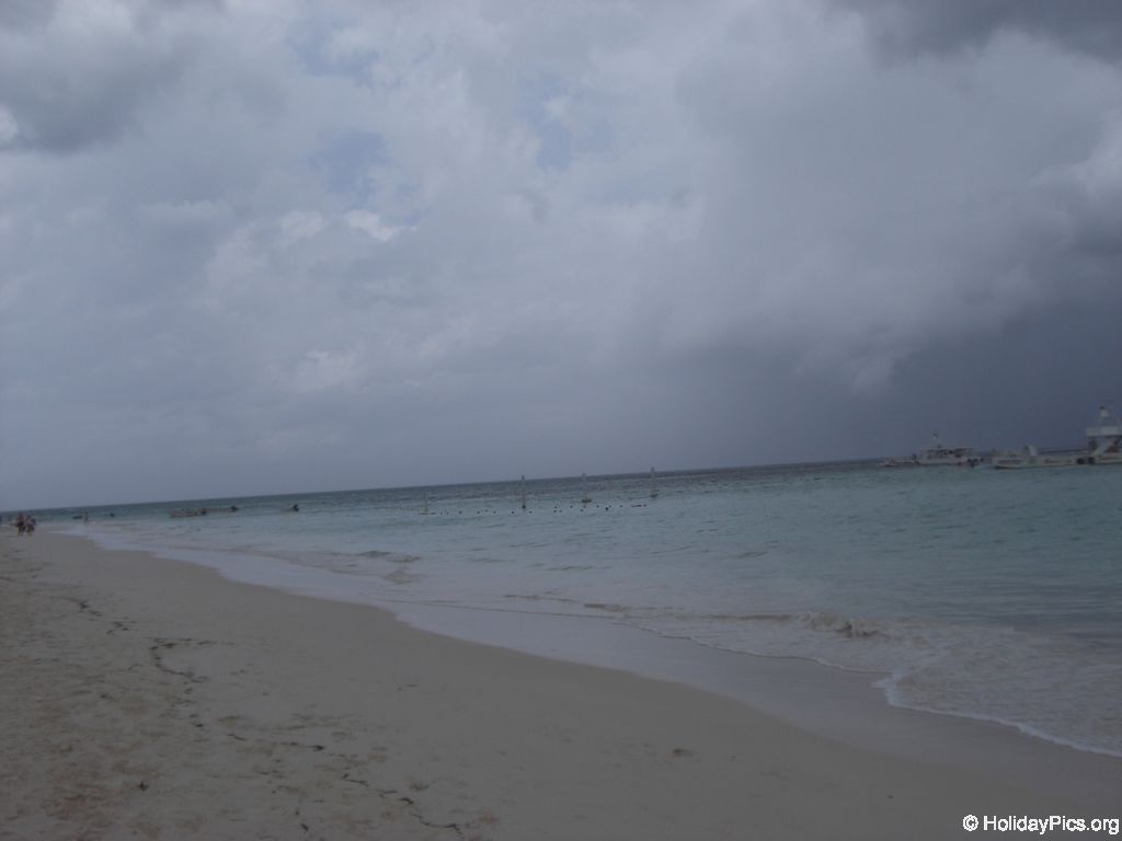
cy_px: 420
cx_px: 561
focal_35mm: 38
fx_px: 1232
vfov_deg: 37.7
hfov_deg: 49.0
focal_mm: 6.2
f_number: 8
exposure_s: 1/400
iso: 64
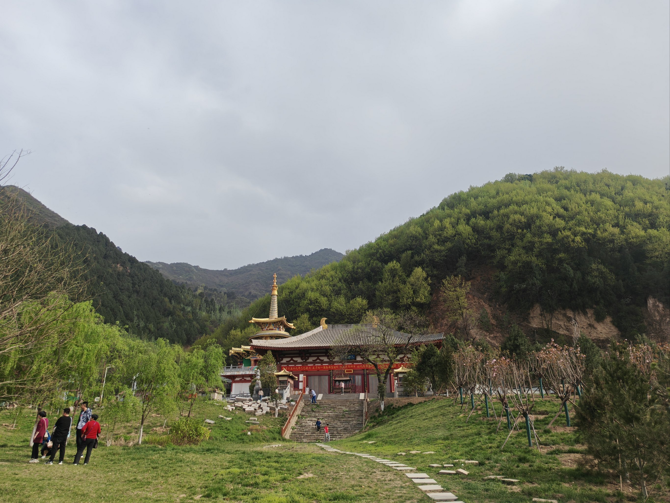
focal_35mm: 24
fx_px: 465
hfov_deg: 71.6
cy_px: 252
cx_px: 335
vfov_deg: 56.8
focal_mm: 5.52
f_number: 1.95
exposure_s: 1/1000
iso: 50
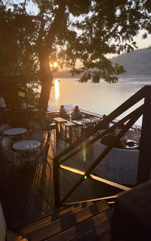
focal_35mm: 28
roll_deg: +0.9
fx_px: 184
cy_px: 122
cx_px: 69
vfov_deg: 66.5
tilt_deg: -12.9
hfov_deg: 44.5
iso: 32
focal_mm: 4.2
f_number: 1.6
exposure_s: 1/888
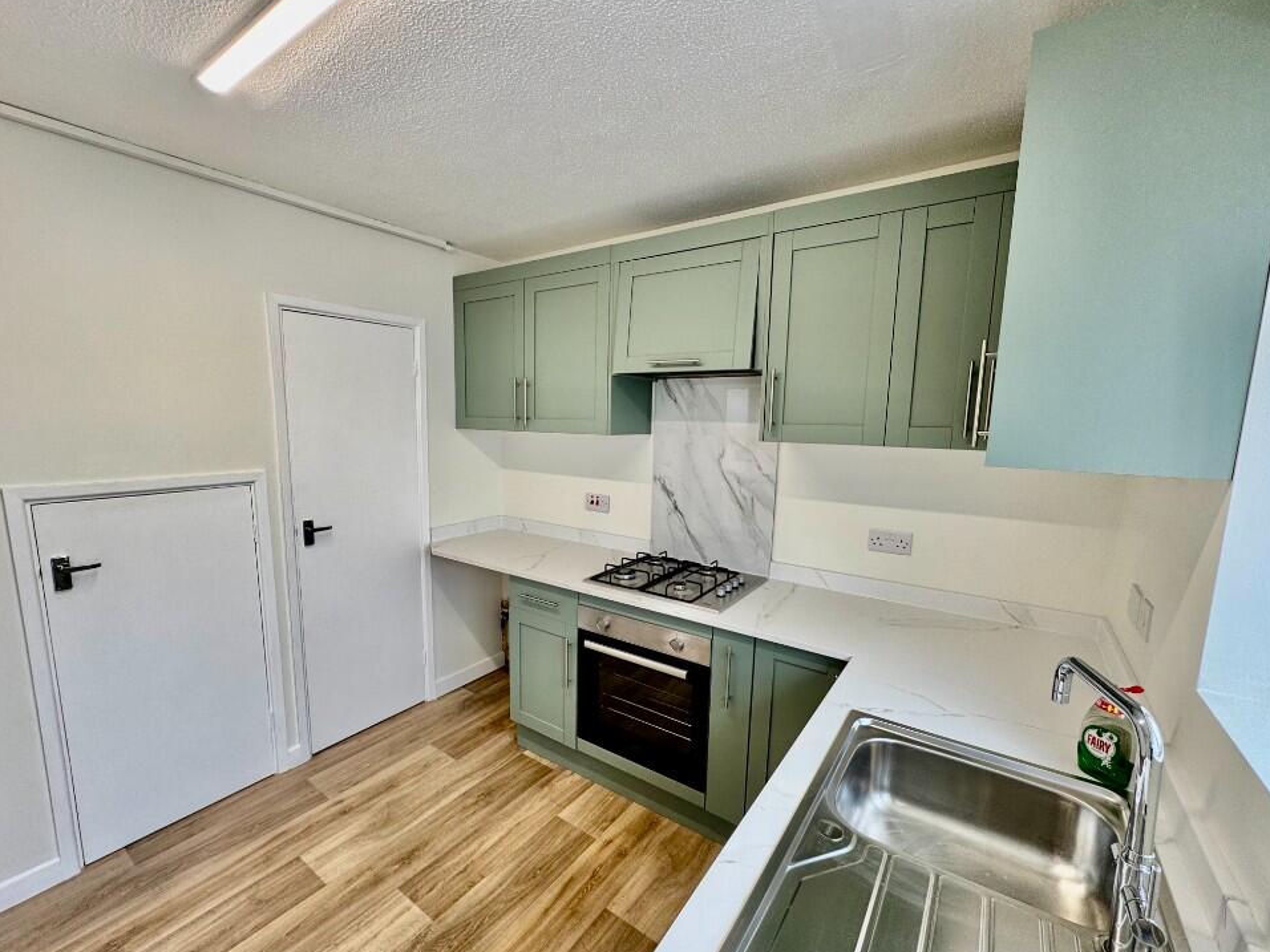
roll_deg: -0.9
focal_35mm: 15
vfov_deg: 81.7
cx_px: 614
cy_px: 494
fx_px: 550
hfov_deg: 98.1
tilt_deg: -8.7
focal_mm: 2.22
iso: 80
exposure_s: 1/99
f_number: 2.2
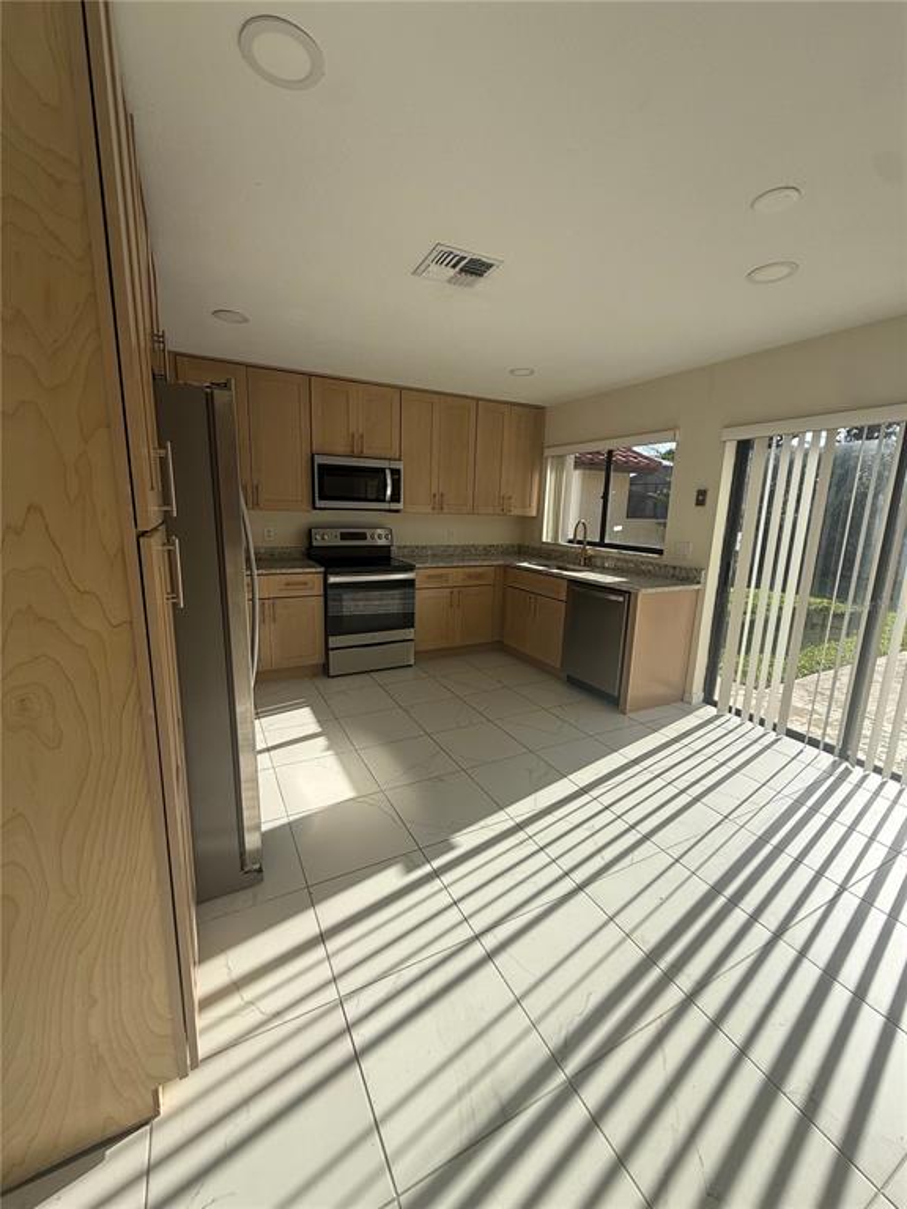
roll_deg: -1.8
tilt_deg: -11.2
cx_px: 454
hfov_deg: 85.7
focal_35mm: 14
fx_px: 489
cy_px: 604
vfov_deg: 102.1
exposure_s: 1/809
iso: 50
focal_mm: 2.22
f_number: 2.2
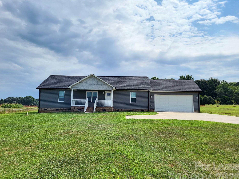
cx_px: 118
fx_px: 186
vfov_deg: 51.3
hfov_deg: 65.3
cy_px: 93
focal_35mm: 27
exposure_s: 1/5000
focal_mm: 5.4
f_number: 1.8
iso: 40
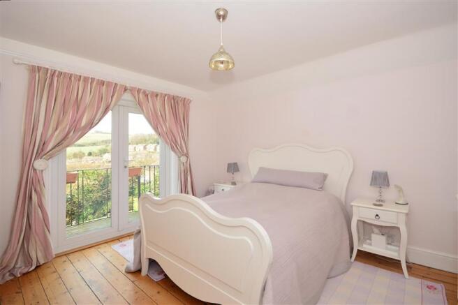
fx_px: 191
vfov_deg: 77.3
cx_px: 229
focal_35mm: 15
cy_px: 152
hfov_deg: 100.4
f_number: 6.3
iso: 400
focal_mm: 10
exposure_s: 1/160
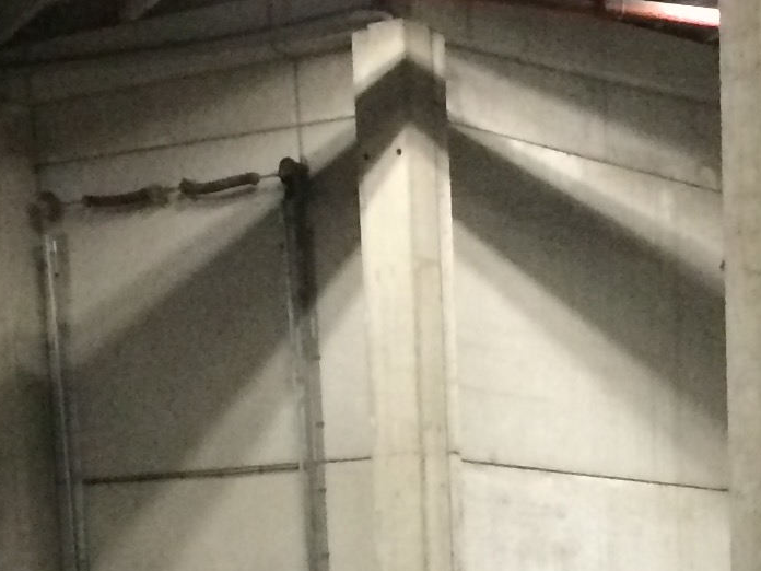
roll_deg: +2.4
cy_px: 1243
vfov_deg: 9.9
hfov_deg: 14.1
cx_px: 869
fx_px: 2990
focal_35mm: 136
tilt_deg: -9.1
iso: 320
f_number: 2.2
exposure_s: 1/17
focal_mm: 4.15
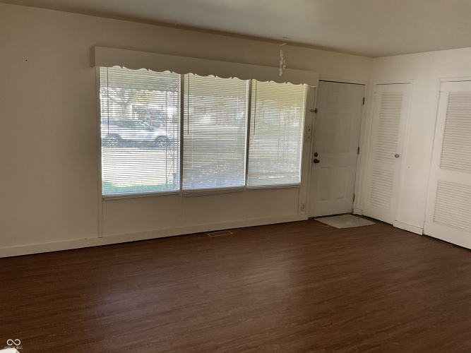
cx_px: 236
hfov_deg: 61.7
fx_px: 395
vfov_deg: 48.2
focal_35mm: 29
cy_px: 176
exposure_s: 1/84
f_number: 1.8
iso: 64
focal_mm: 3
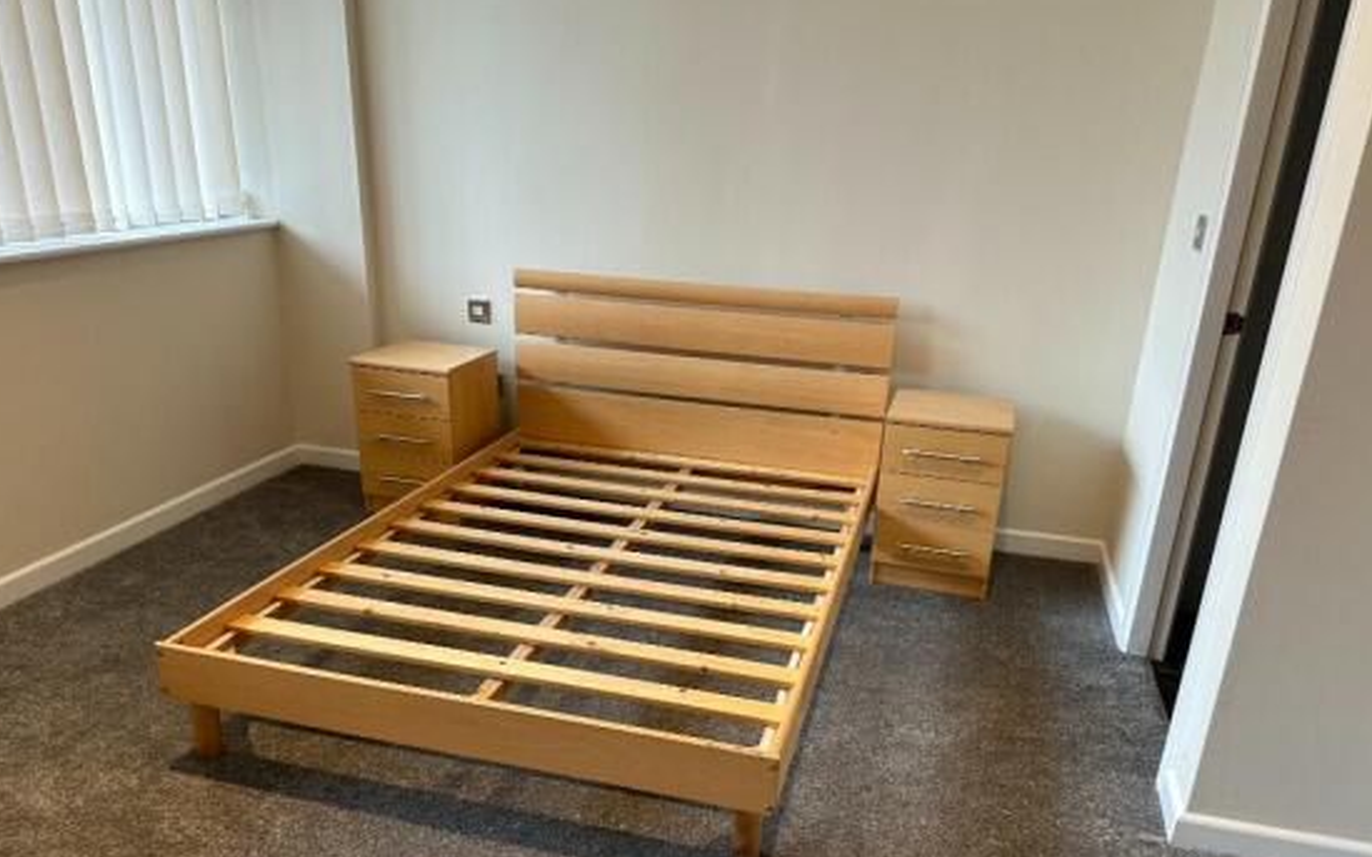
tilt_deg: -23.1
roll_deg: -2.3
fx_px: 1009
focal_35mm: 27
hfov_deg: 68.4
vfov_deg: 45.7
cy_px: 531
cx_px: 688
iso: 125
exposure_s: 1/50
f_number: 1.78
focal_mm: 6.86
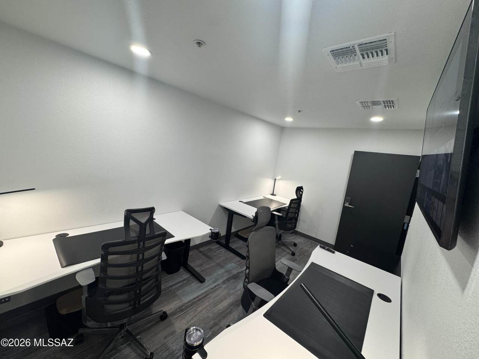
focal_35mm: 14
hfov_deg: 102.1
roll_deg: -8.1
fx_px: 194
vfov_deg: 85.7
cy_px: 180
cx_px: 240
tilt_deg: -8.8
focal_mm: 2.22
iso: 200
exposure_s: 1/120
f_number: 2.2
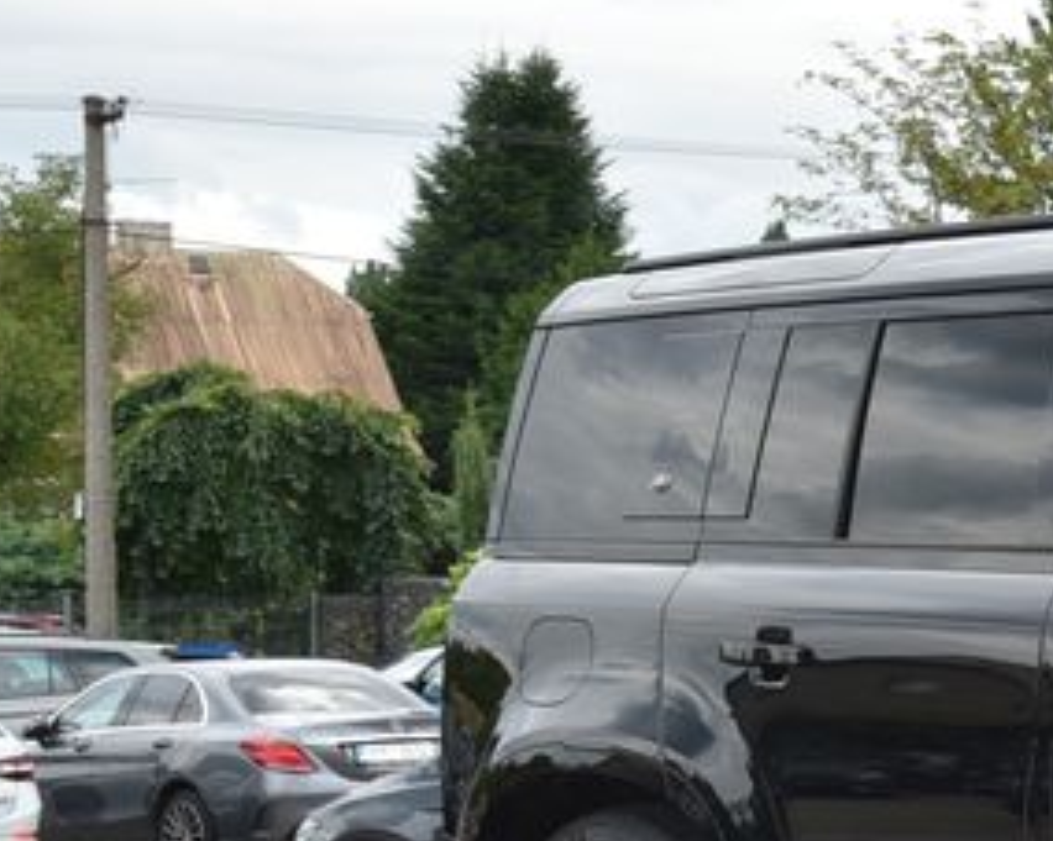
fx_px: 3583
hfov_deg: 15.1
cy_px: 571
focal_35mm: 115
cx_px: 1720
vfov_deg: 13.4
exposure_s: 1/200
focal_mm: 34
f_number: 9
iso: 500
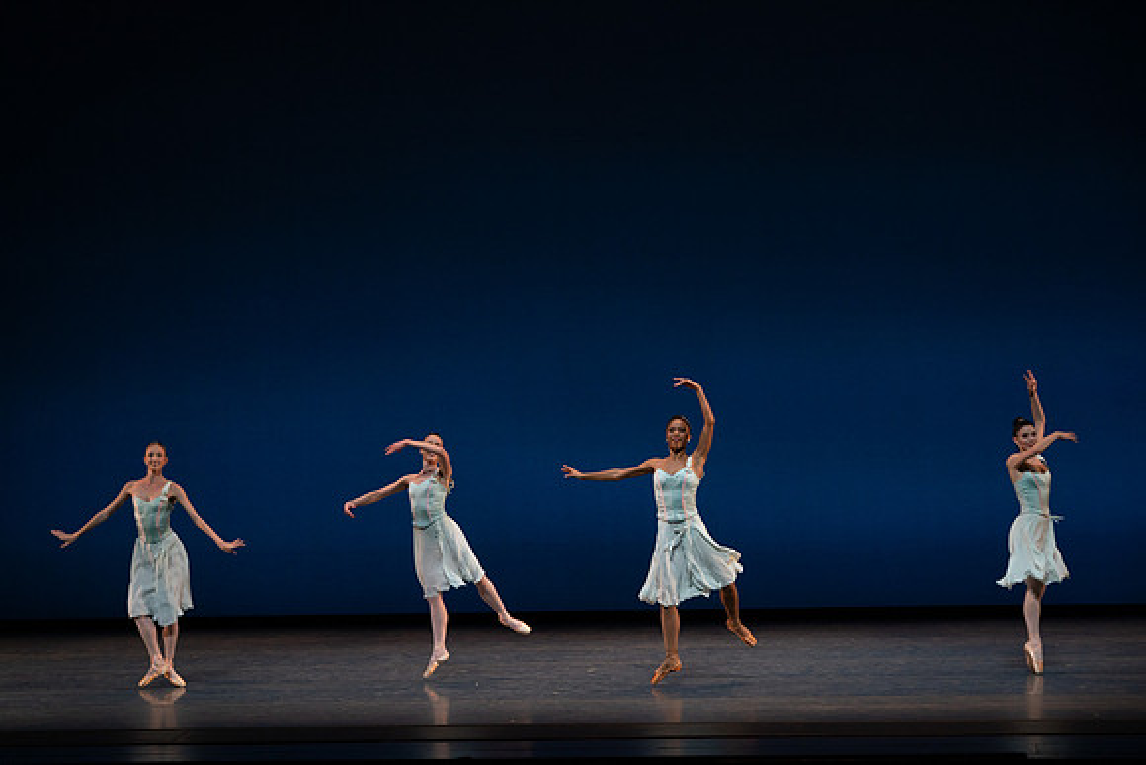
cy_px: 382
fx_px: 3534
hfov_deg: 18.4
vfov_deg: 12.3
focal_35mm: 111
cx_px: 573
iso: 3200
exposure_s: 1/500
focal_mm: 111
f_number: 8
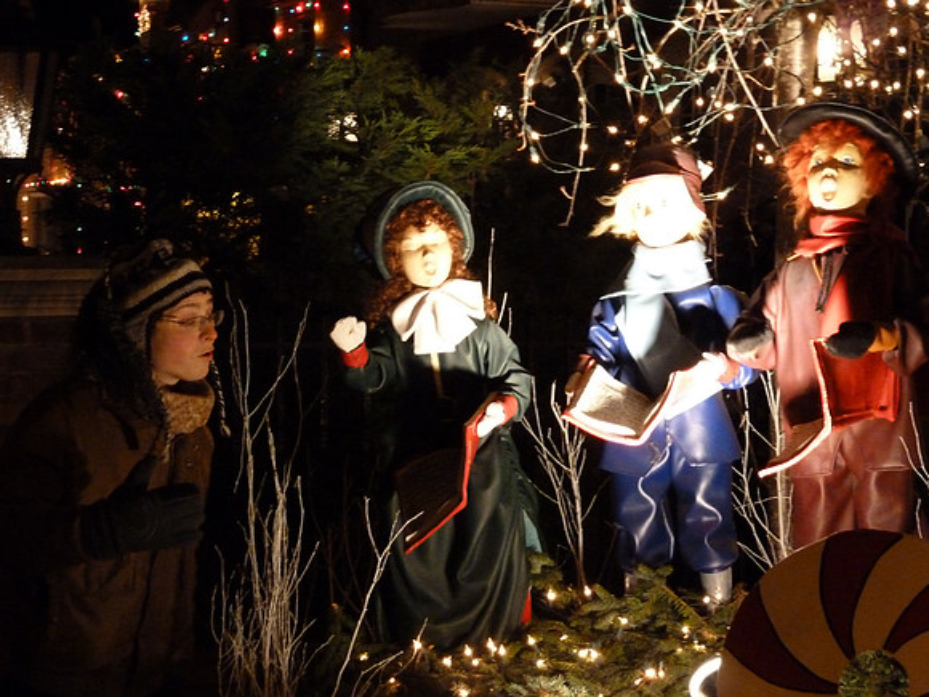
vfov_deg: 18.9
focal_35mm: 78
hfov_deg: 25.0
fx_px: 2093
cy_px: 348
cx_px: 464
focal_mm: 12.8
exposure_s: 1/15
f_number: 4.2
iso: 800
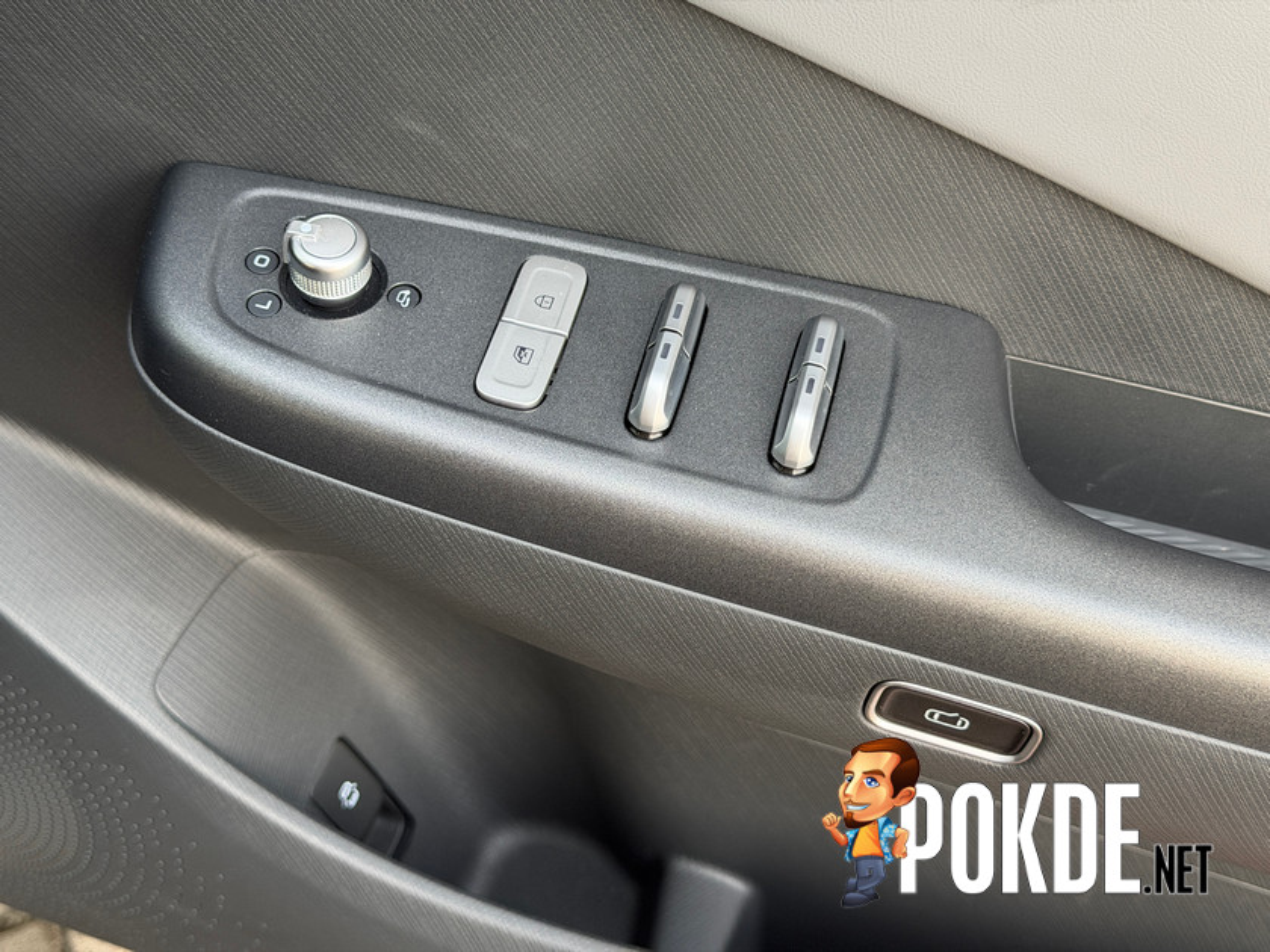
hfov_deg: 39.7
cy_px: 476
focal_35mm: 48
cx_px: 635
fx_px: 1761
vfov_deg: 30.3
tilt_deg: -48.4
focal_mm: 6.76
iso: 80
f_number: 1.78
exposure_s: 1/121
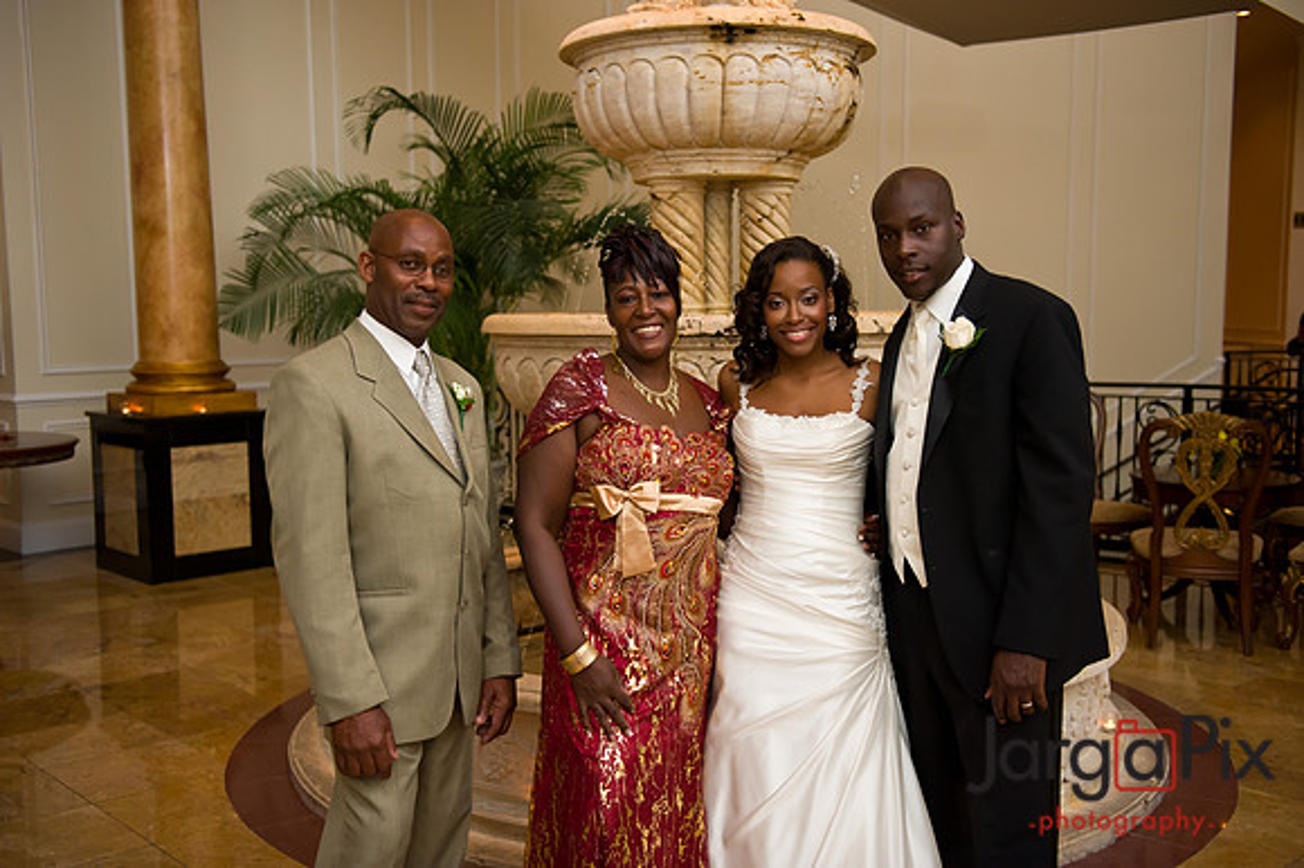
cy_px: 434
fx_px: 1376
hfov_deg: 50.7
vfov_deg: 35.0
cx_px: 652
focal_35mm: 38
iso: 1600
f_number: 3.2
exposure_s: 1/125
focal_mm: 38
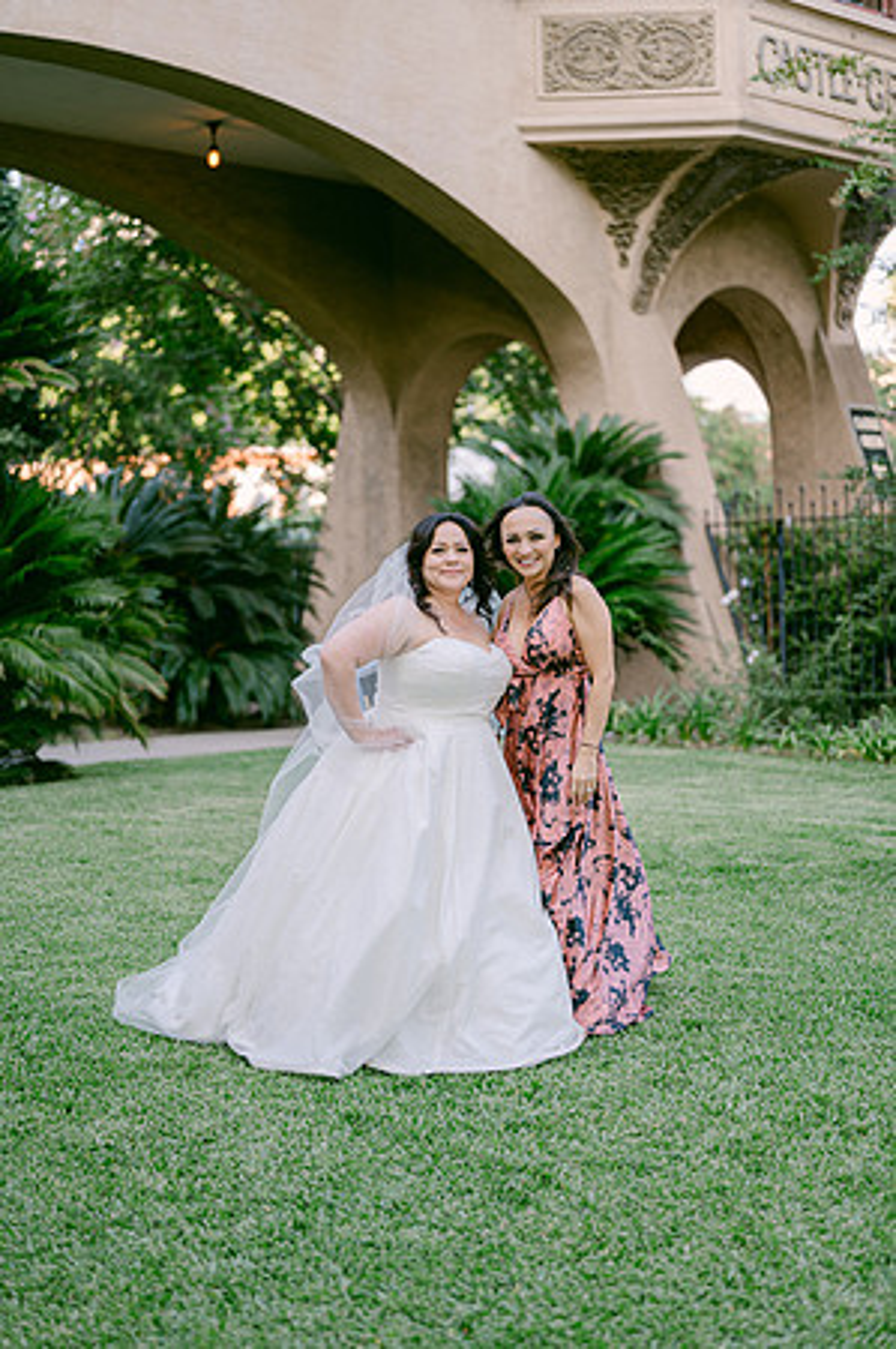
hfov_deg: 26.9
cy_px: 674
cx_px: 448
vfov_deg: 39.6
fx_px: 1871
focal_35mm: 50
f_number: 2
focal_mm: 50
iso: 100
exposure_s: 1/400
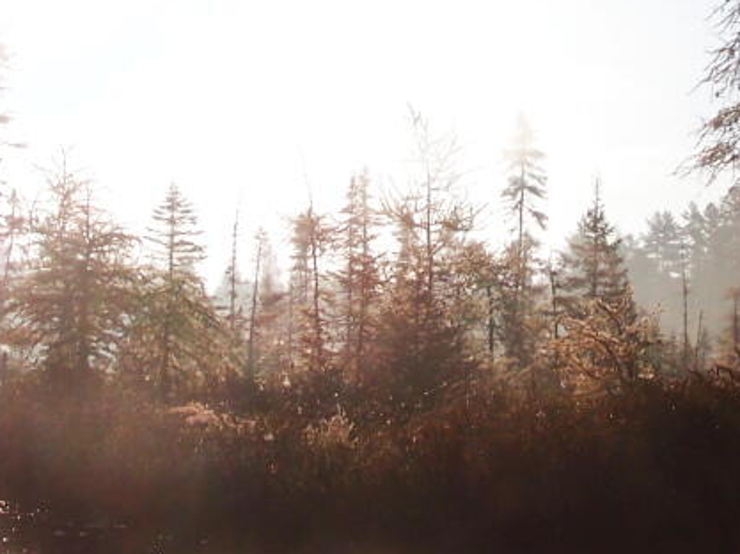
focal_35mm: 118
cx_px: 548
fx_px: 2520
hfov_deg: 16.6
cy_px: 101
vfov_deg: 12.5
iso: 80
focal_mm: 8
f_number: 5.6
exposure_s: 1/1000
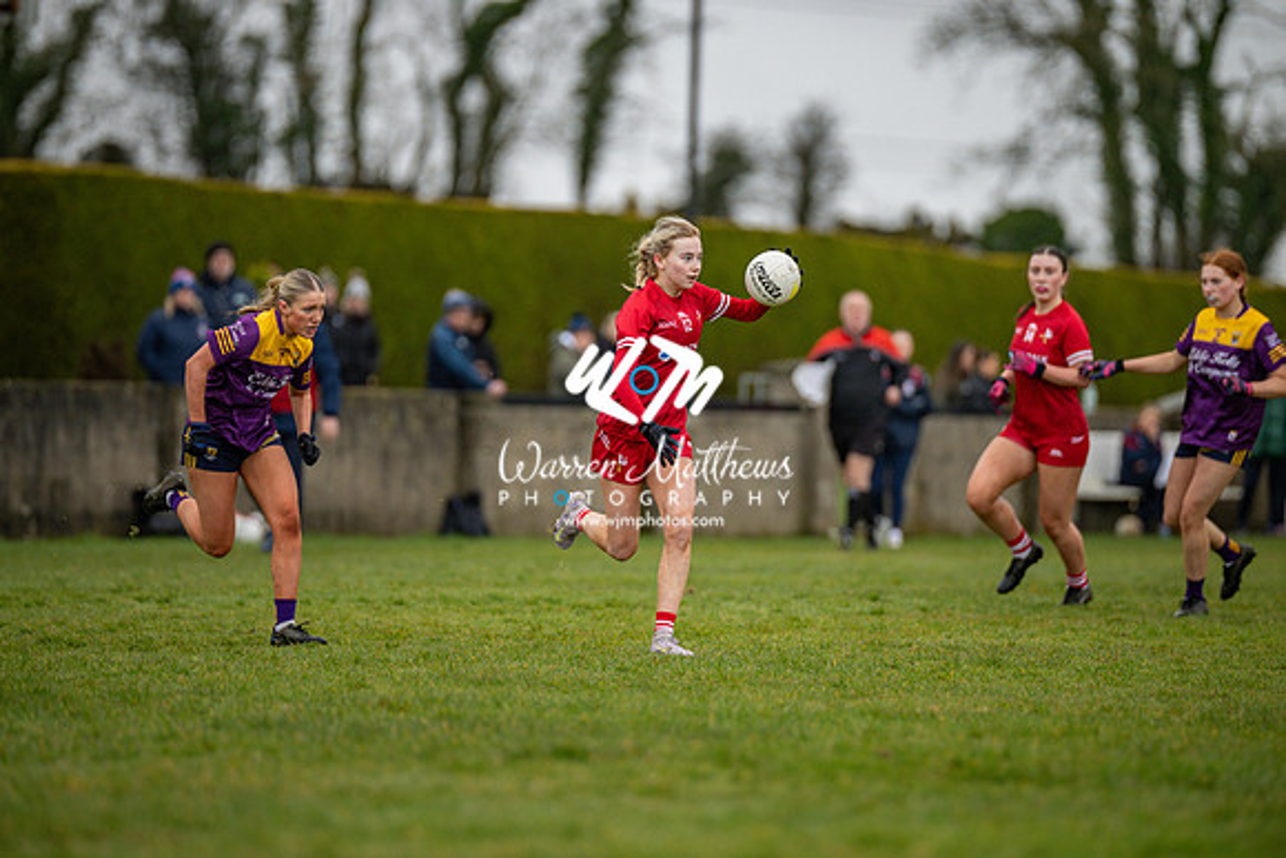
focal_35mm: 300
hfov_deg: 6.9
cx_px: 643
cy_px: 429
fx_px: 10719
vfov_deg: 4.6
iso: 640
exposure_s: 1/1000
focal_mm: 300
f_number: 2.8
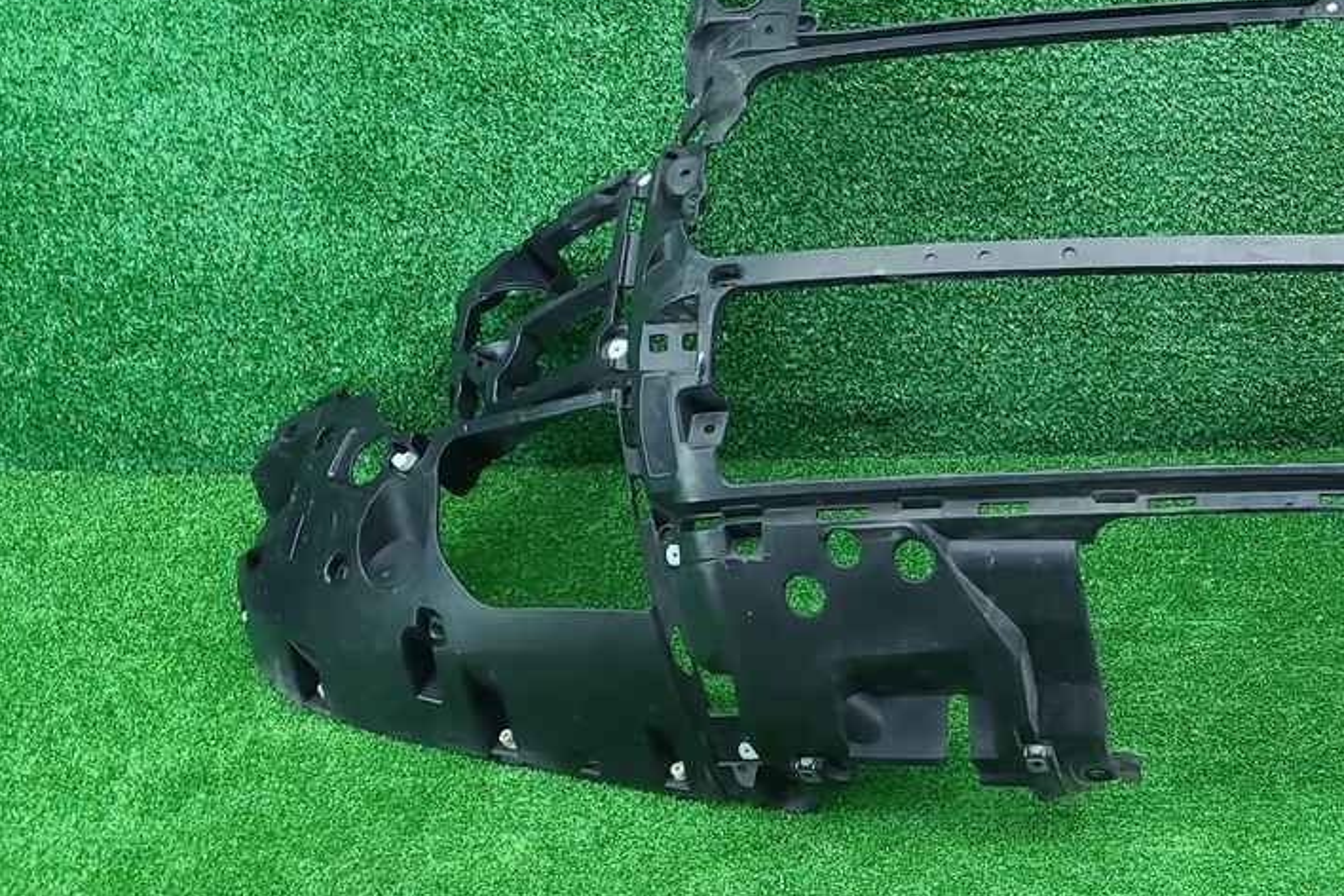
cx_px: 1302
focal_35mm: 55
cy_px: 328
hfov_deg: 33.6
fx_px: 2053
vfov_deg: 24.5
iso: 295
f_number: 1.8
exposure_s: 1/50
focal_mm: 5.4
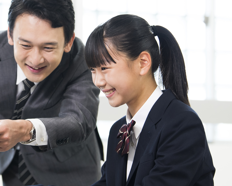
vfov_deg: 8.9
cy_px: 83
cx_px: 33
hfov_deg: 11.0
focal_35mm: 174
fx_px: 1195
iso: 640
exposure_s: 1/160
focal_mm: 105
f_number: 4
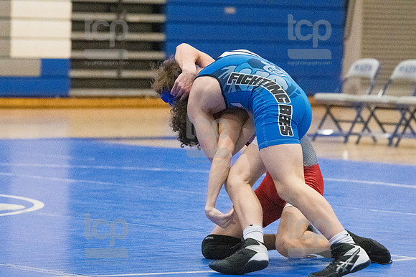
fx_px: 2333
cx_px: 208
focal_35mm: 202
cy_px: 138
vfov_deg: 6.8
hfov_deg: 10.2
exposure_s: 1/1600
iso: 10000
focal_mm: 135
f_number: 4.5
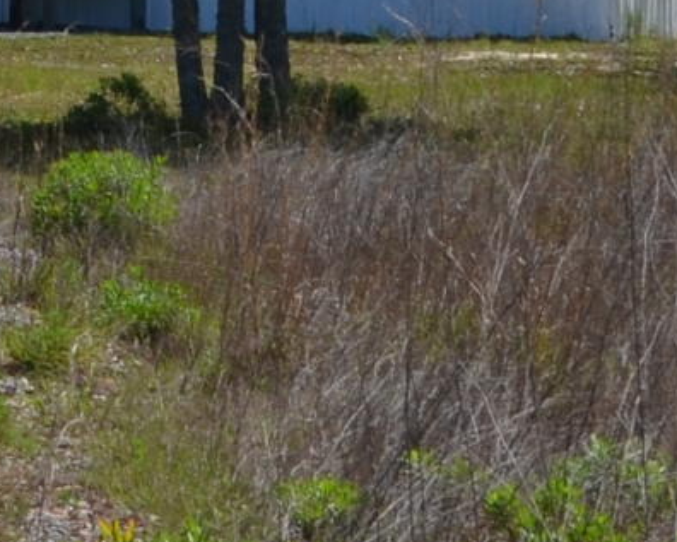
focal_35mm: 310
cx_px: -456
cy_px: -376
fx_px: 6204
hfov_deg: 6.1
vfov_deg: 4.9
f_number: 8
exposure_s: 1/250
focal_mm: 29
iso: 100
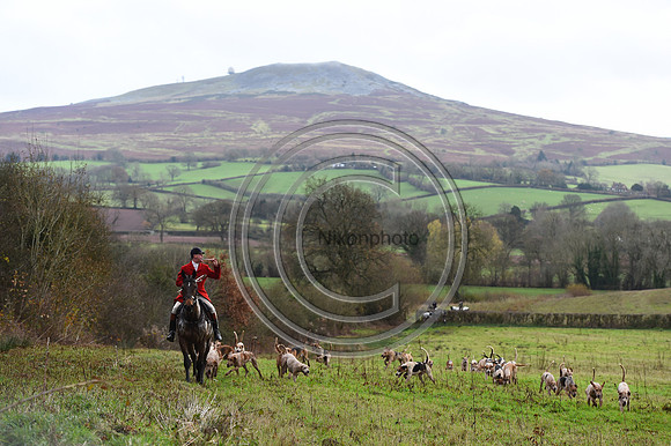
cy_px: 223
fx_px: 1676
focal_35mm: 90
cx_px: 336
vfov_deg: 15.2
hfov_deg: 22.6
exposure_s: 1/1000
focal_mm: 90
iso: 900
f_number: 4.5
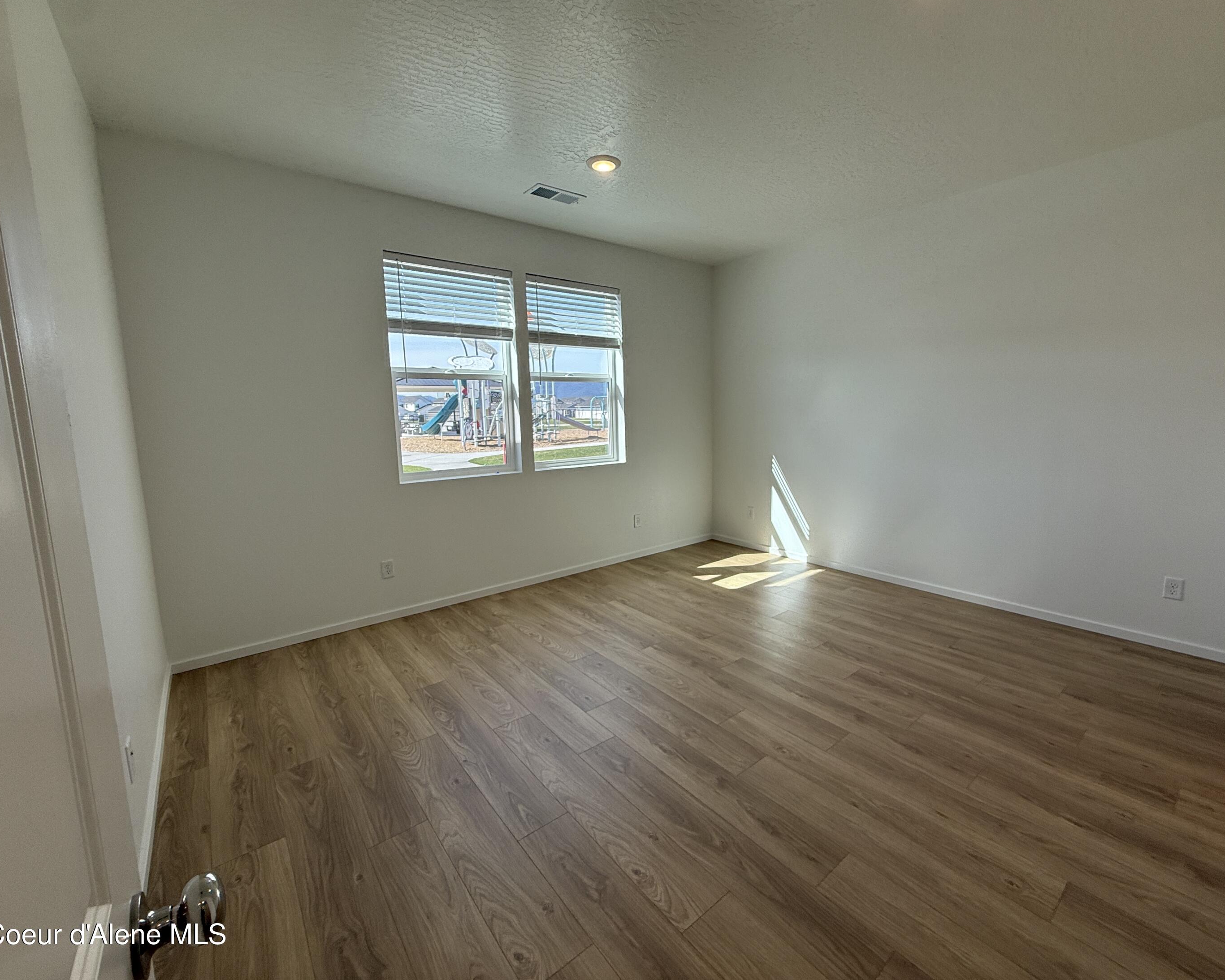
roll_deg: +0.9
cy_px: 476
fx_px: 544
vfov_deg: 84.0
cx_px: 655
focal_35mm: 15
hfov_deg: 96.6
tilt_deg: -6.5
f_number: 2.2
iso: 64
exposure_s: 1/386
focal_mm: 2.22
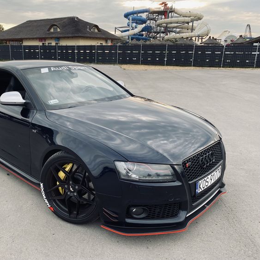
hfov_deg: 51.6
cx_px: 87
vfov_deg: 52.5
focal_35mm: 31
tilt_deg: -15.7
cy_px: 131
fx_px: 263
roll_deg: +0.2
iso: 32
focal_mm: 4.25
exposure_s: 1/133
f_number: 1.8
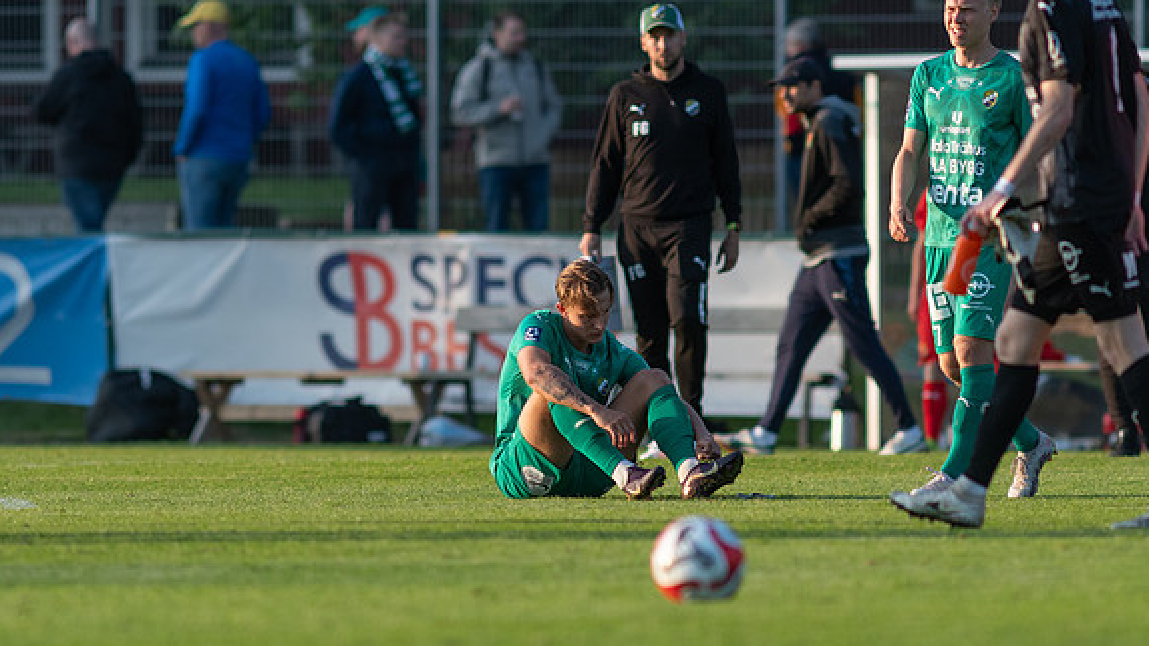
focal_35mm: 631
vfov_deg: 1.9
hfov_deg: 3.4
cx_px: 574
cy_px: 349
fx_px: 19223
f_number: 3.2
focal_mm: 300
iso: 250
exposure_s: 1/1600
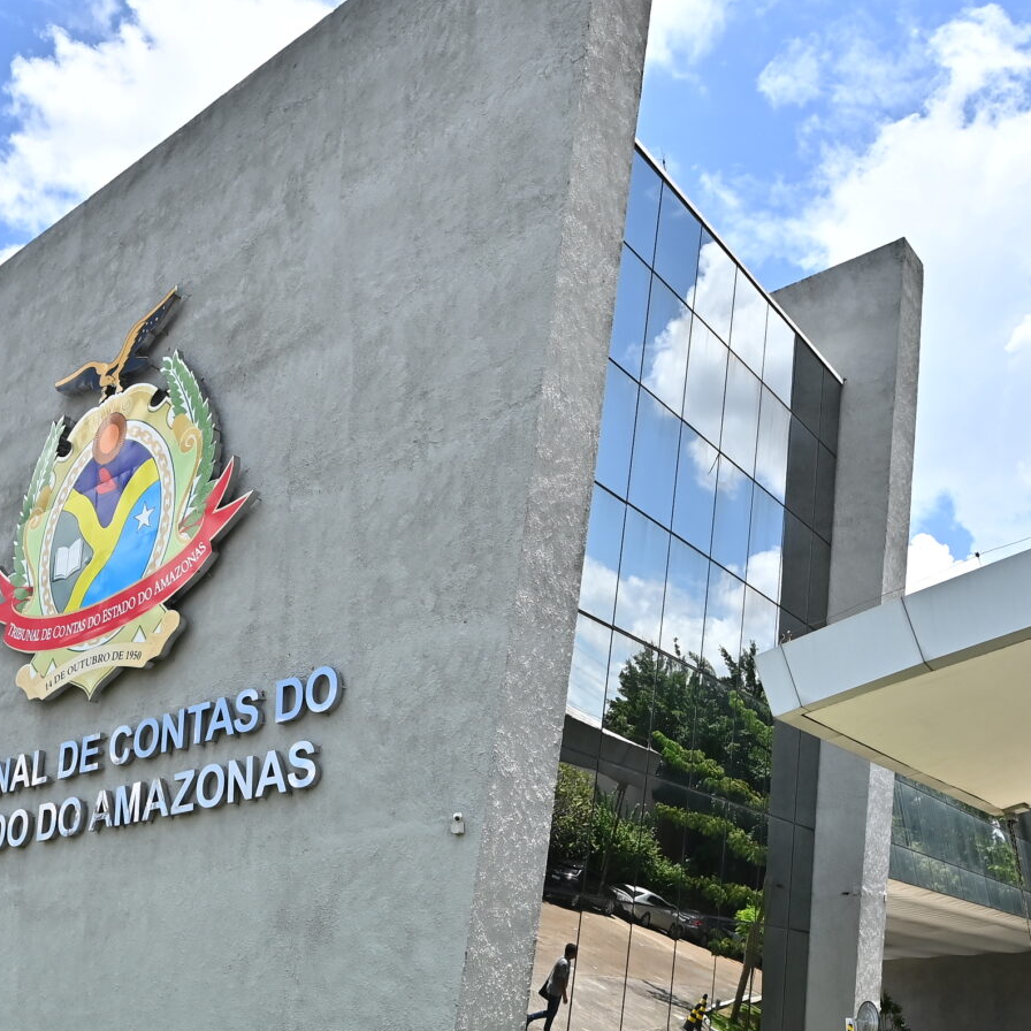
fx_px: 1146
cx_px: 341
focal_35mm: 34
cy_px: 629
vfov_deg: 48.1
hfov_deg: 47.6
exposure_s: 1/250
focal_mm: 14
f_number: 10
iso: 125
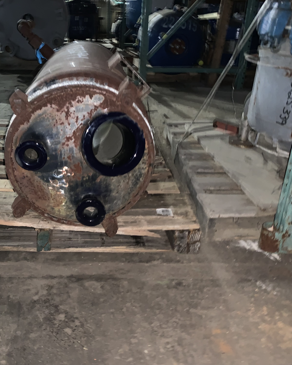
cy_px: 182
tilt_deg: -24.5
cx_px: 86
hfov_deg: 42.5
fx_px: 367
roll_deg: +0.1
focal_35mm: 34
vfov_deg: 52.8
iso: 250
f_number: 1.8
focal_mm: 4.25
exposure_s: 1/4
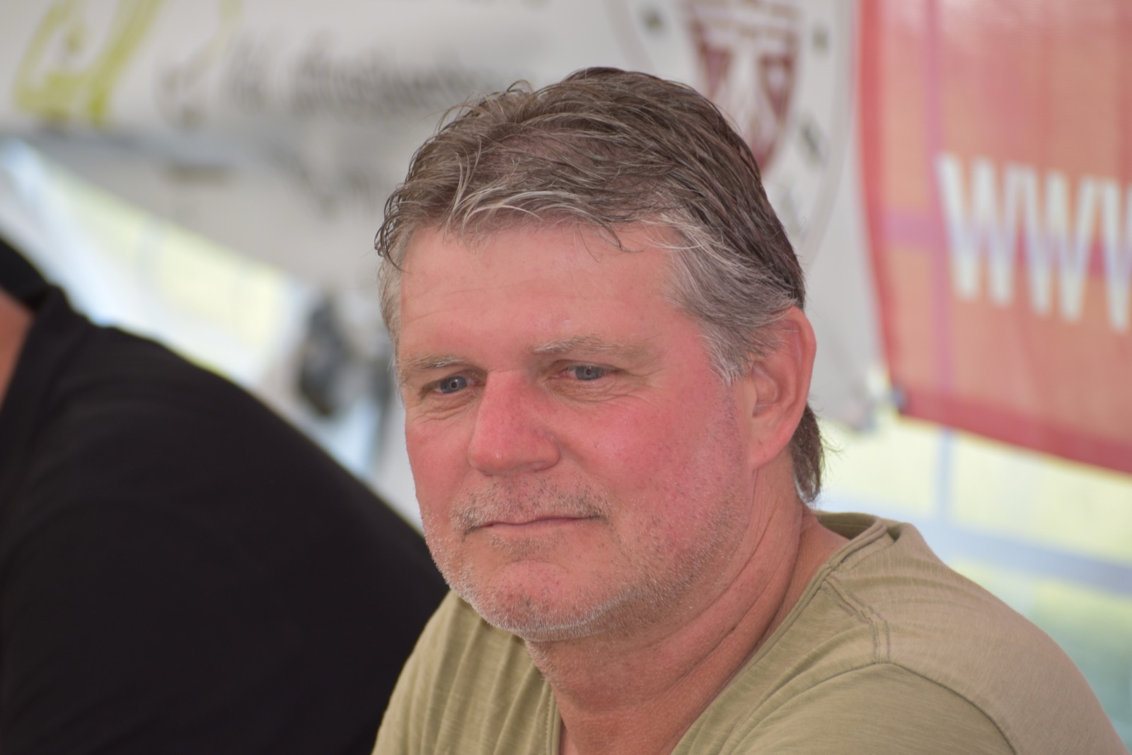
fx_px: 8018
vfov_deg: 5.4
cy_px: 378
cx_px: 566
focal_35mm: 255
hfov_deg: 8.1
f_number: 5
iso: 110
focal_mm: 170
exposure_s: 1/60
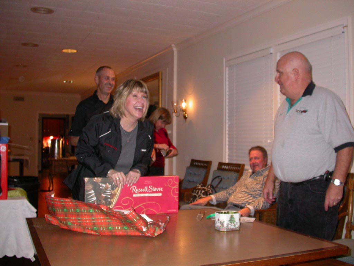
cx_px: 177
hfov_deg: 49.0
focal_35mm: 38
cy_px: 133
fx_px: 389
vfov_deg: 37.7
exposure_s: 1/60
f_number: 2.6
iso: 200
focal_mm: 7.85
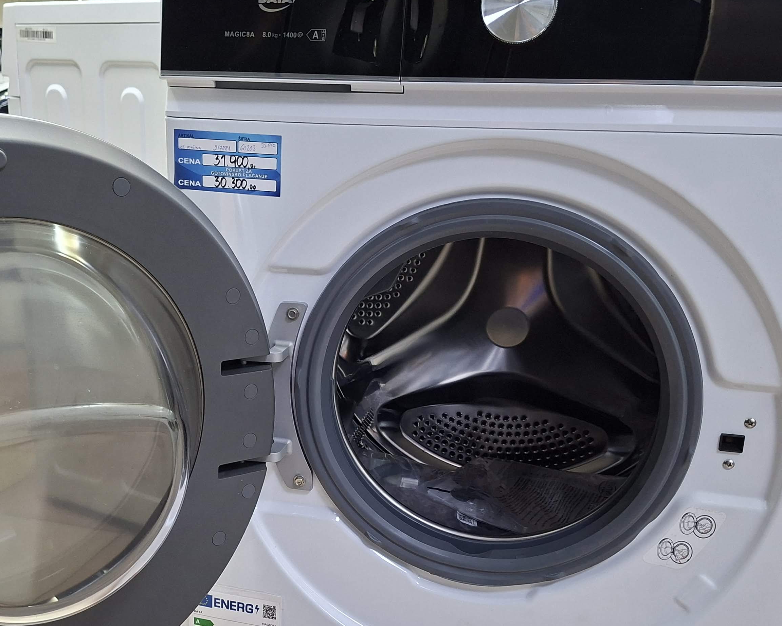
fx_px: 903
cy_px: 408
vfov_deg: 37.9
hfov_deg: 46.6
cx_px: 320
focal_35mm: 39
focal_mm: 5.54
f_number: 1.8
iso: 320
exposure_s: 1/50
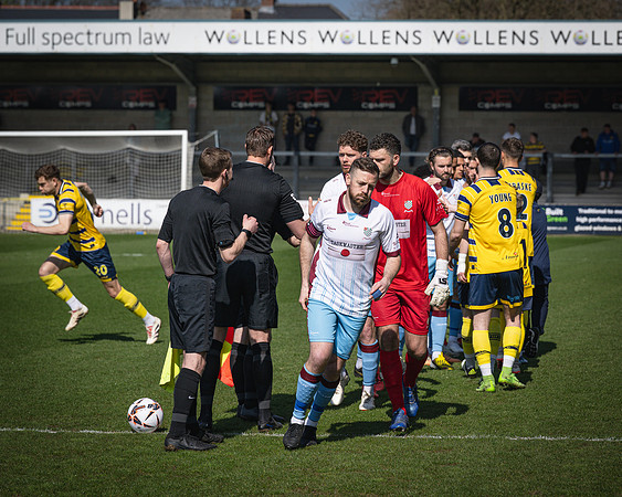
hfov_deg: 13.0
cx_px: 377
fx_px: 2737
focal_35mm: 149
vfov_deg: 10.4
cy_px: 235
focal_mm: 120
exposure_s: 1/2500
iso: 200
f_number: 5
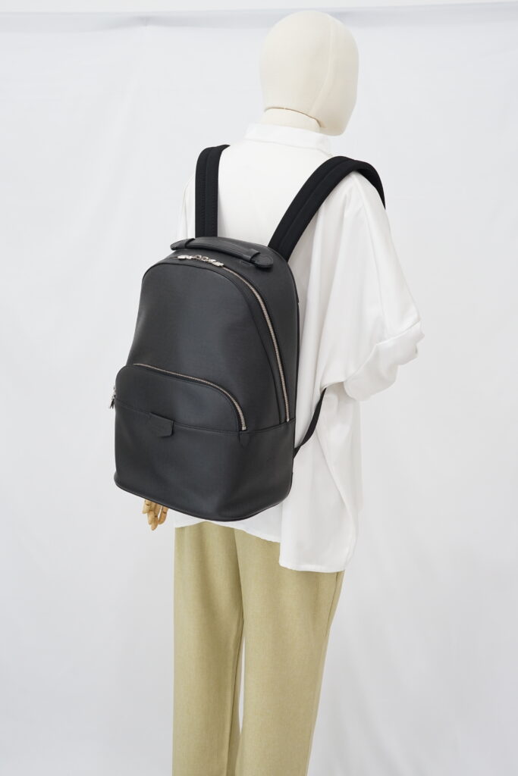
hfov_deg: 27.0
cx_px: 259
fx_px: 1079
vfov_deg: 39.6
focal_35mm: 50
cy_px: 388
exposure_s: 1/10
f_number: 6.3
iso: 640
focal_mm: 50
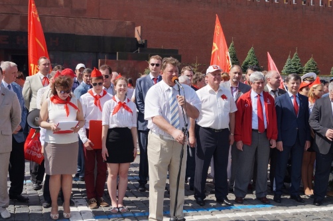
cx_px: 166
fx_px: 485
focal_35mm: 52
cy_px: 110
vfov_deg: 25.7
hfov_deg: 37.9
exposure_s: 1/320
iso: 100
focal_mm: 35
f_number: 9
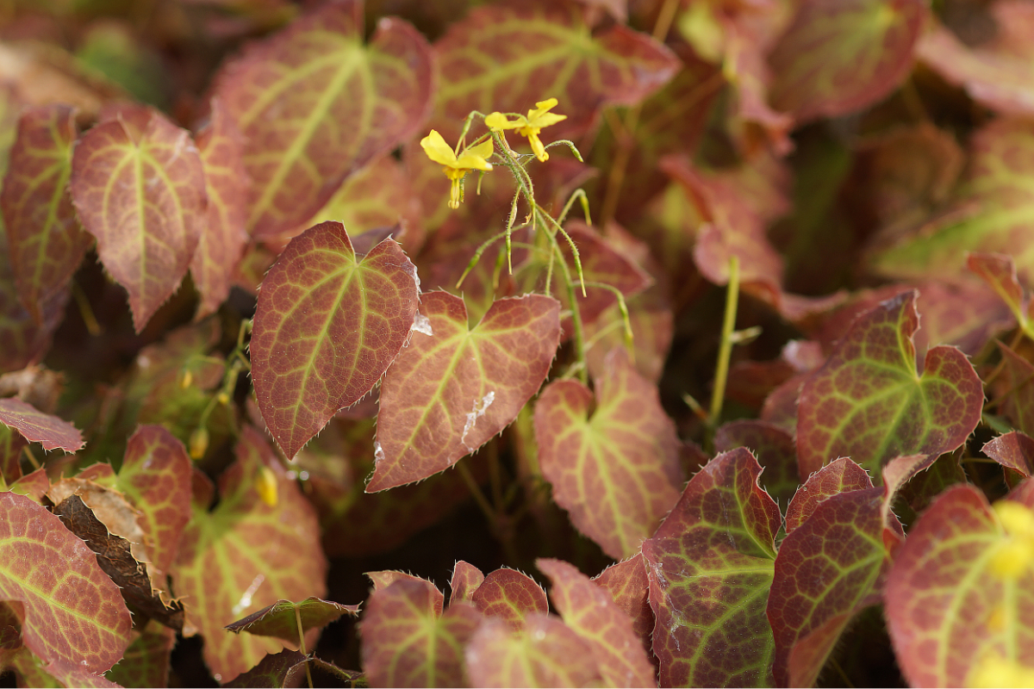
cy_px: 344
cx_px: 517
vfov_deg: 9.1
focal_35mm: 150
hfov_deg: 13.7
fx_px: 4308
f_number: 4
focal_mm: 100
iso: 100
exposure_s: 1/200
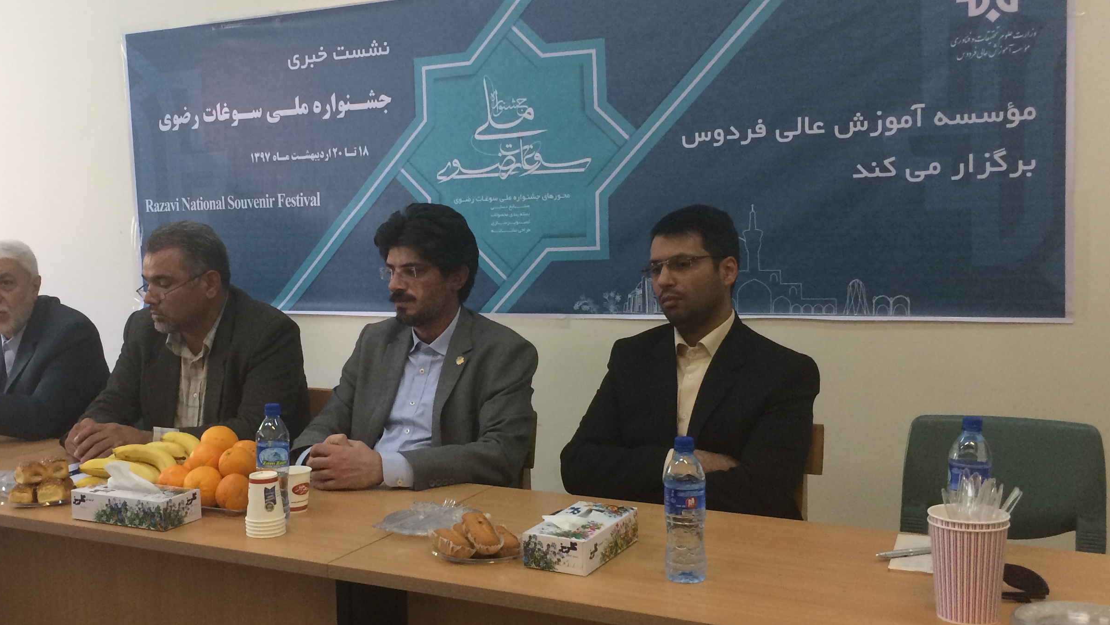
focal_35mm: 43
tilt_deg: -5.9
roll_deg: +1.6
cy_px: 322
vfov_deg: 27.7
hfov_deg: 46.9
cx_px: 417
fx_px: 1266
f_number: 2.2
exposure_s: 1/33
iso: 80
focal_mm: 4.15
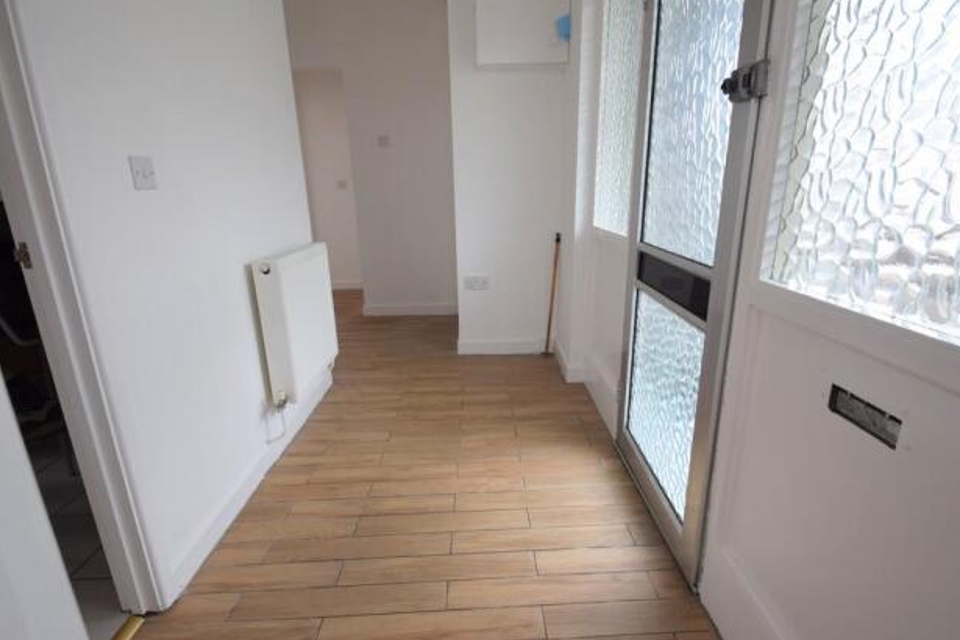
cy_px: 308
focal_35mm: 16
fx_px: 427
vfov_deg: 73.7
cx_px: 509
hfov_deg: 96.6
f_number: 5.6
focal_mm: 10
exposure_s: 1/125
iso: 400
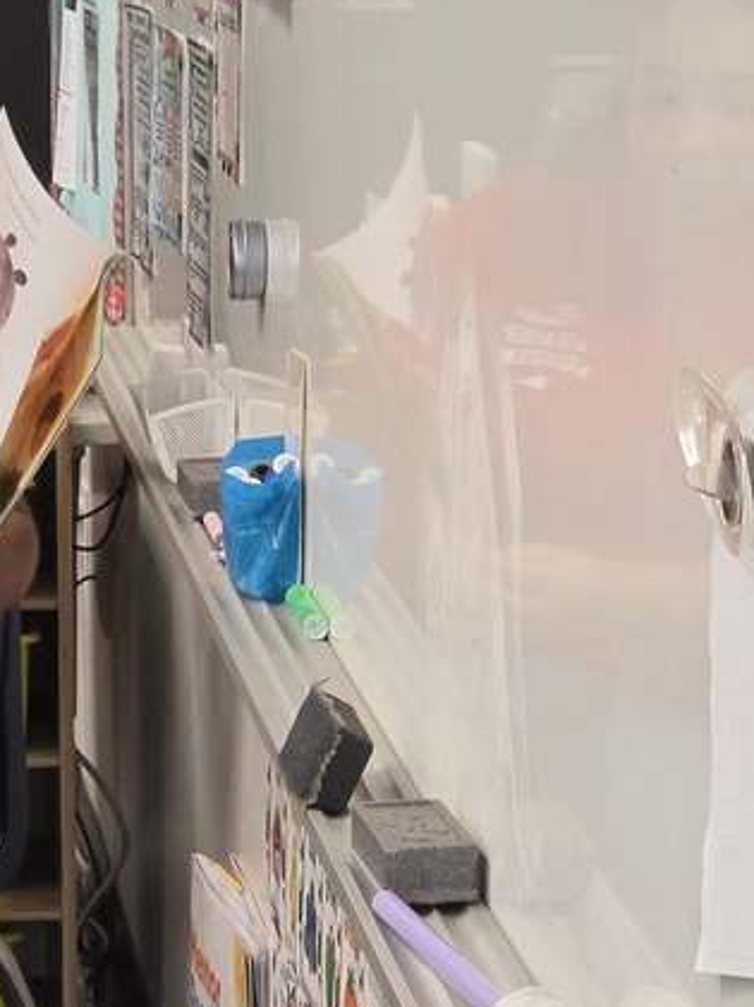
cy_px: 734
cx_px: -65
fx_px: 4887
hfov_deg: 8.8
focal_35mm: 168
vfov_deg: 11.7
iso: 400
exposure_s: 1/120
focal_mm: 7
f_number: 2.4
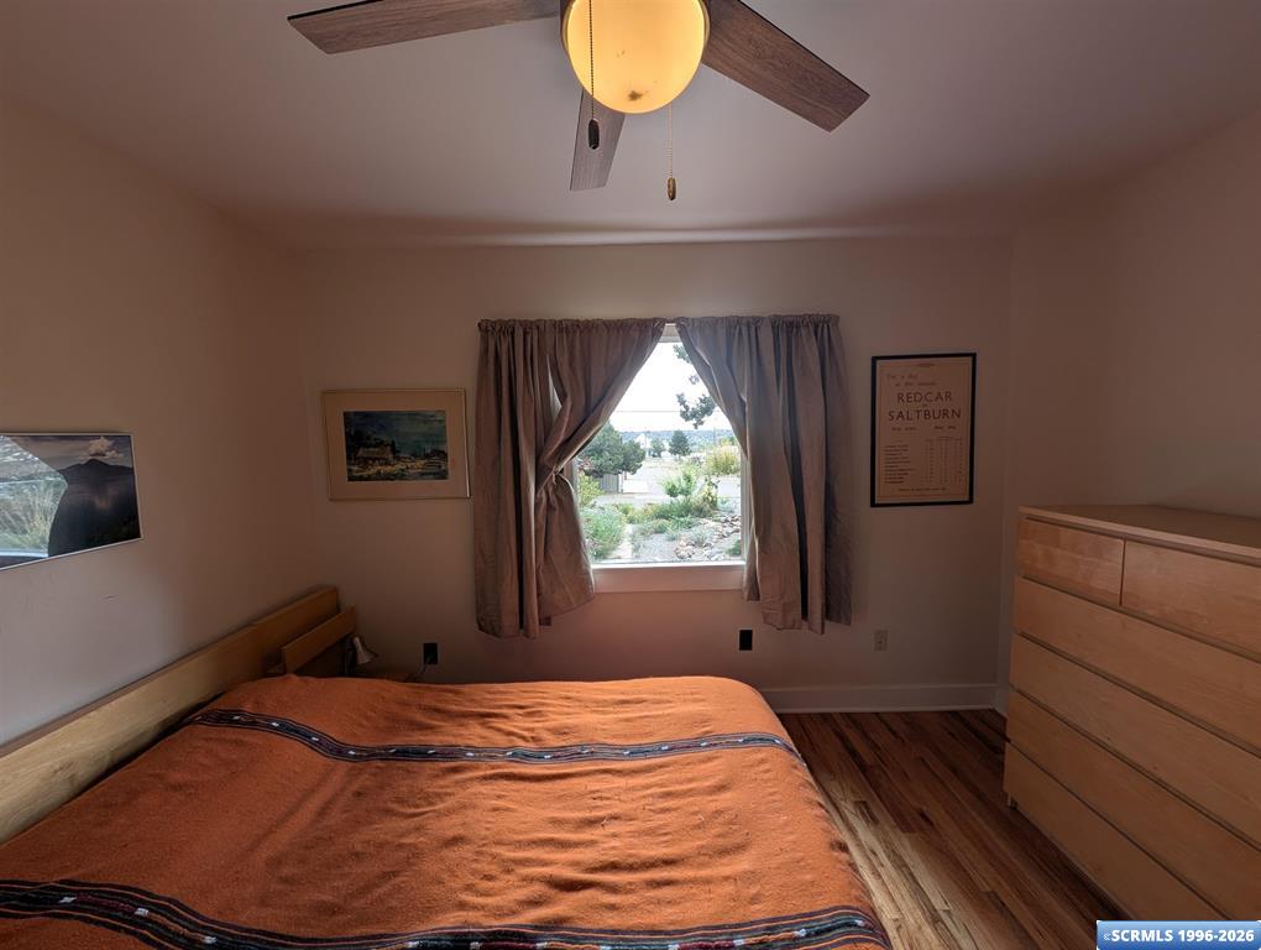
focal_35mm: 12
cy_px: 475
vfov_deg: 94.6
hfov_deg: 110.5
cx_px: 630
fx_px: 438
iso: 49
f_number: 1.95
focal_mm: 2.23
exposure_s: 1/267
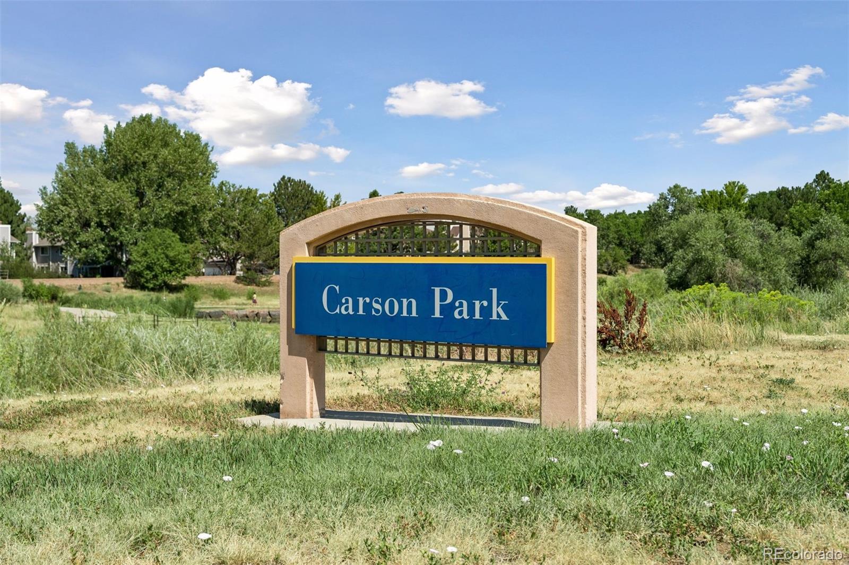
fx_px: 1179
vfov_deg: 27.0
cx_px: 424
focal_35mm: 50
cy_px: 282
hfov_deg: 39.6
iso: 400
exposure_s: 1/1600
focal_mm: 50
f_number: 8
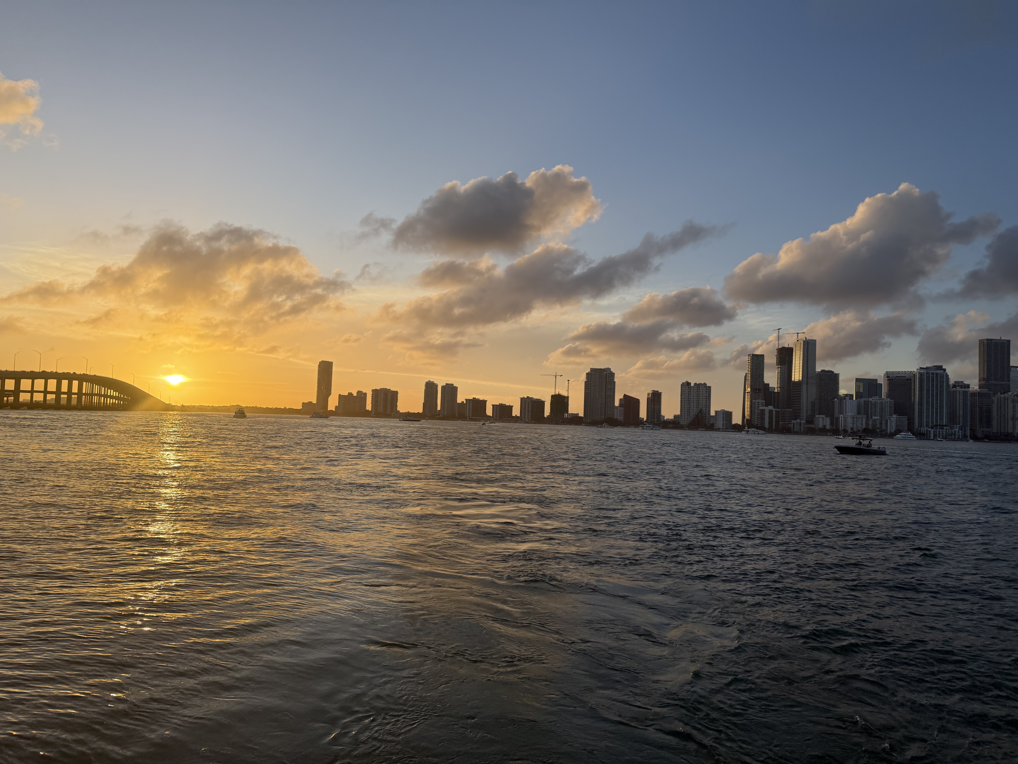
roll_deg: -1.5
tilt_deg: +2.6
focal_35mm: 24
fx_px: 706
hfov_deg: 71.6
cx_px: 509
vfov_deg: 56.8
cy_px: 382
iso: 100
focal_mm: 6.76
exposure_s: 1/3759
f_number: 1.78
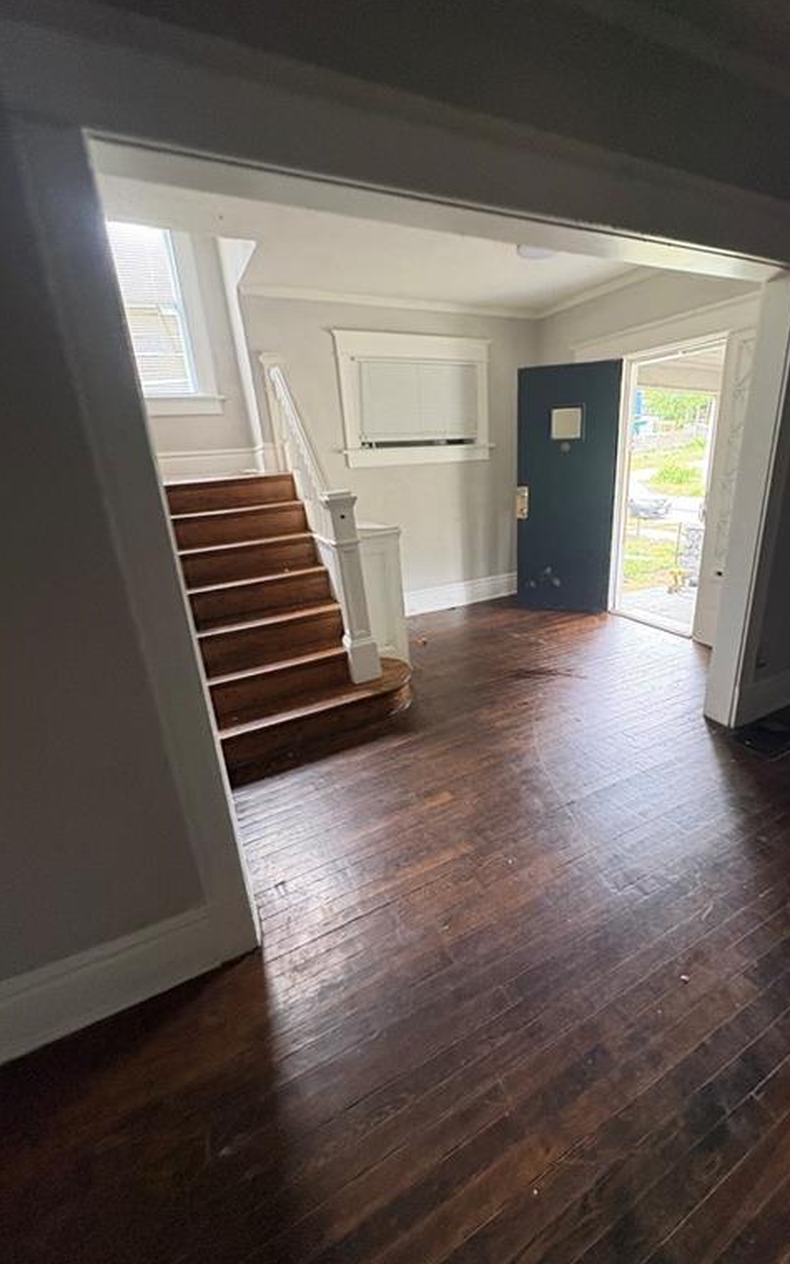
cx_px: 451
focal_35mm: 15
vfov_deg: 101.5
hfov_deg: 74.4
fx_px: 517
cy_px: 629
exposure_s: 1/60
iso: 400
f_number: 2.2
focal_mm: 2.22
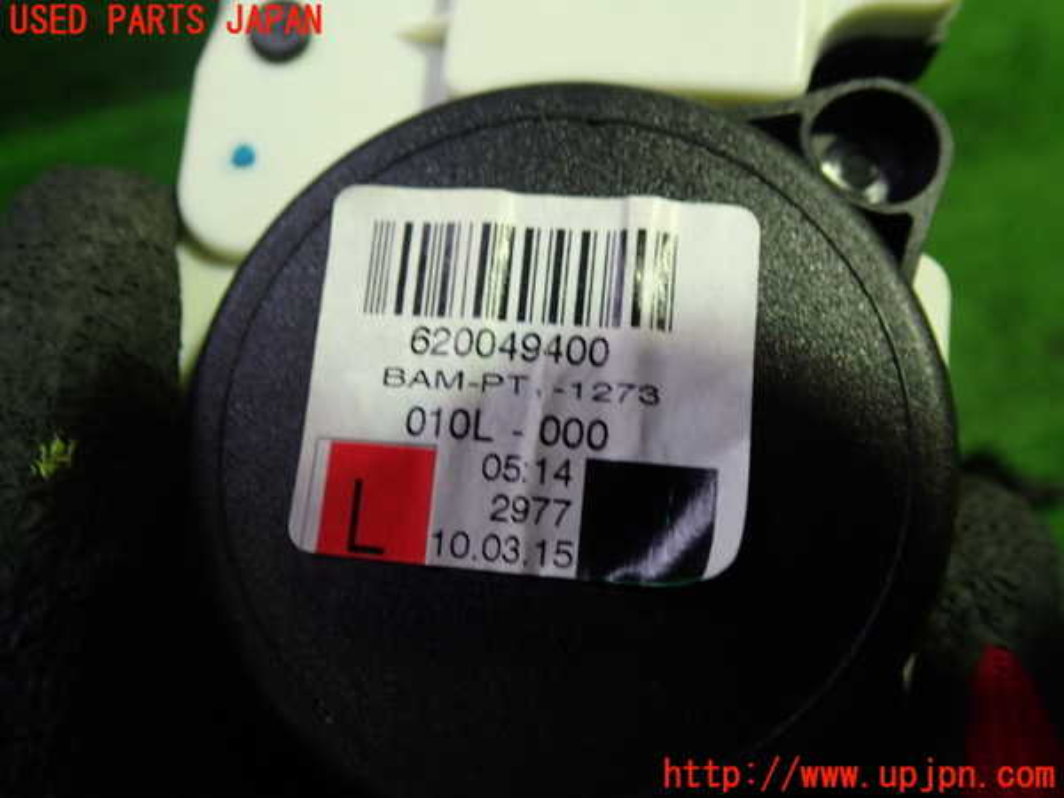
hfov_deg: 60.0
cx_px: 532
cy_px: 399
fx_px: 922
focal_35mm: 30
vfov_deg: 46.8
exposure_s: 1/50
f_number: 2.3
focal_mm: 5.4
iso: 200
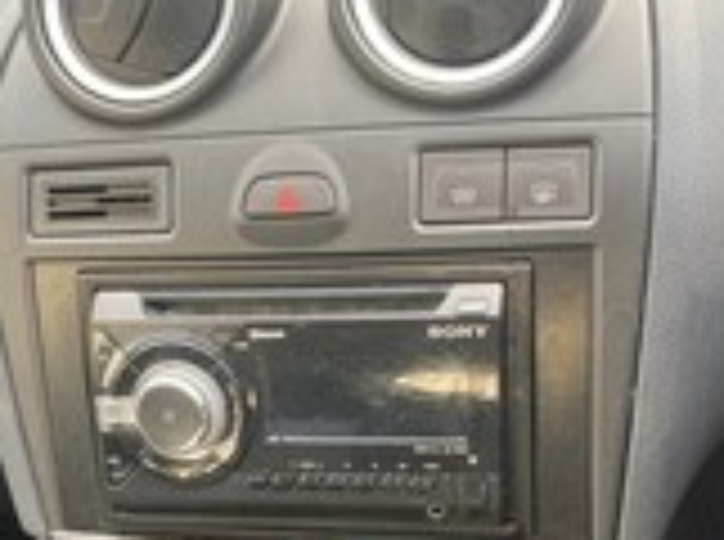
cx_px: 310
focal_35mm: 61
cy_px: 477
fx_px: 1273
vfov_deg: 23.4
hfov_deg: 31.7
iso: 160
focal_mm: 3.99
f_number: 1.8
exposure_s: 1/60
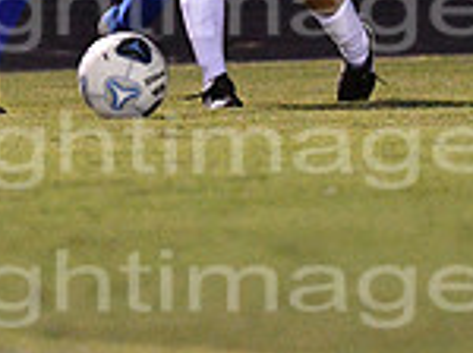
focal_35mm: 1678
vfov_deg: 0.9
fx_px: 22892
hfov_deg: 1.2
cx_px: 107
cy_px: -194
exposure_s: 1/640
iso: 10000
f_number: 3.5
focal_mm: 300
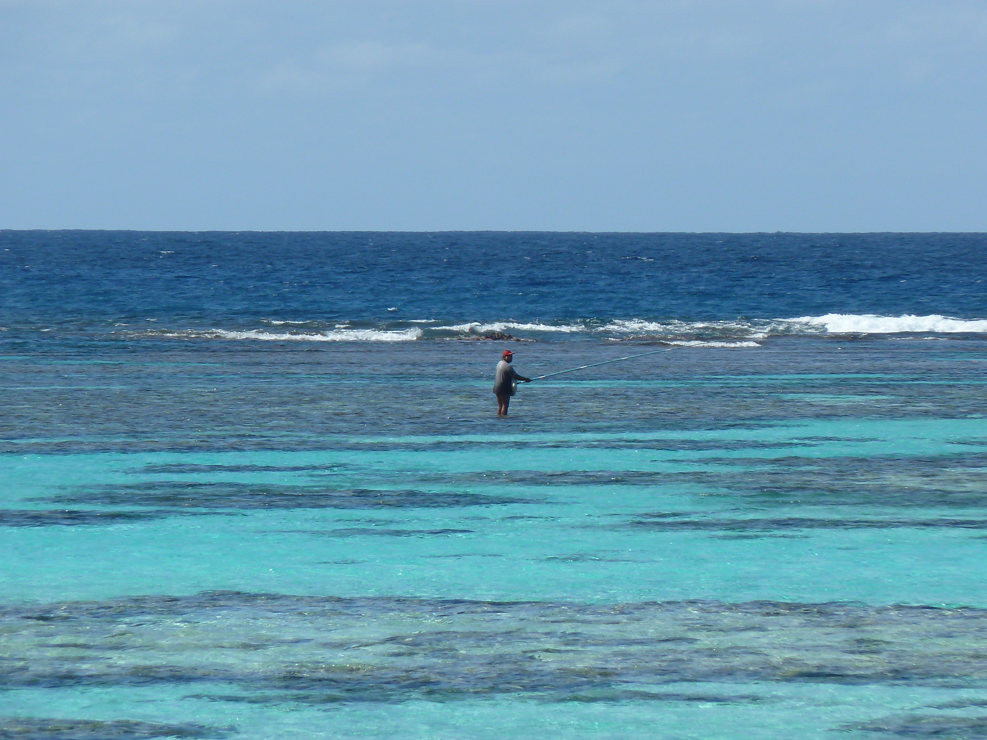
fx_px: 11377
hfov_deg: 5.0
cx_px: 494
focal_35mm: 399
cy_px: 370
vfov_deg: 3.7
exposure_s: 1/500
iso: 80
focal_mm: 49.2
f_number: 5.6
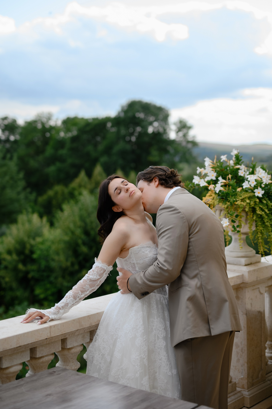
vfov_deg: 39.6
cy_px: 204
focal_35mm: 50
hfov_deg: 27.0
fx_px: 567
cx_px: 136
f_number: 2
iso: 100
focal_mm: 50
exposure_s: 1/1000
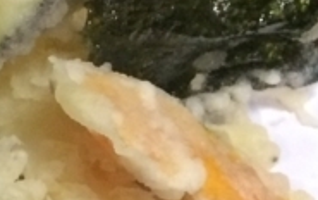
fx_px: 1475
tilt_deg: -61.8
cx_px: -560
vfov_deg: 7.7
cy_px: 193
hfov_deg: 10.0
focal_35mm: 170
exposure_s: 1/30
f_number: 2.2
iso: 200
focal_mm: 4.15
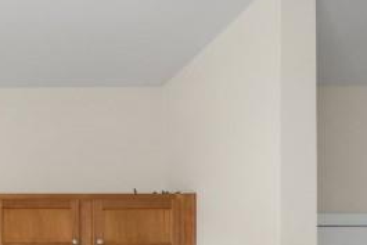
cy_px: 388
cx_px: -105
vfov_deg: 19.7
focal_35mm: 58
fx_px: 592
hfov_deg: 28.5
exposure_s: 1/50
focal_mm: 16
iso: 320
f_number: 8
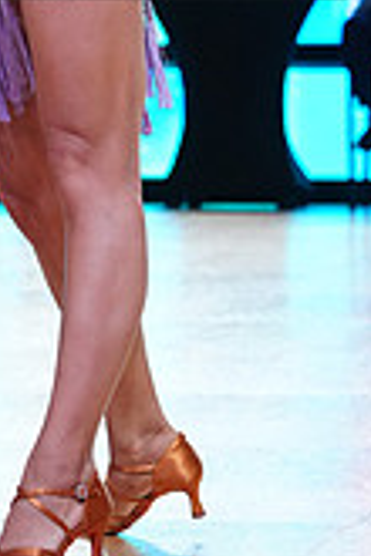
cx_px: -116
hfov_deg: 5.2
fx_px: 4081
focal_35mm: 264
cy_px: -111
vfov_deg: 7.7
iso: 2500
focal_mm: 75
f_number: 4
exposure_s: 1/320
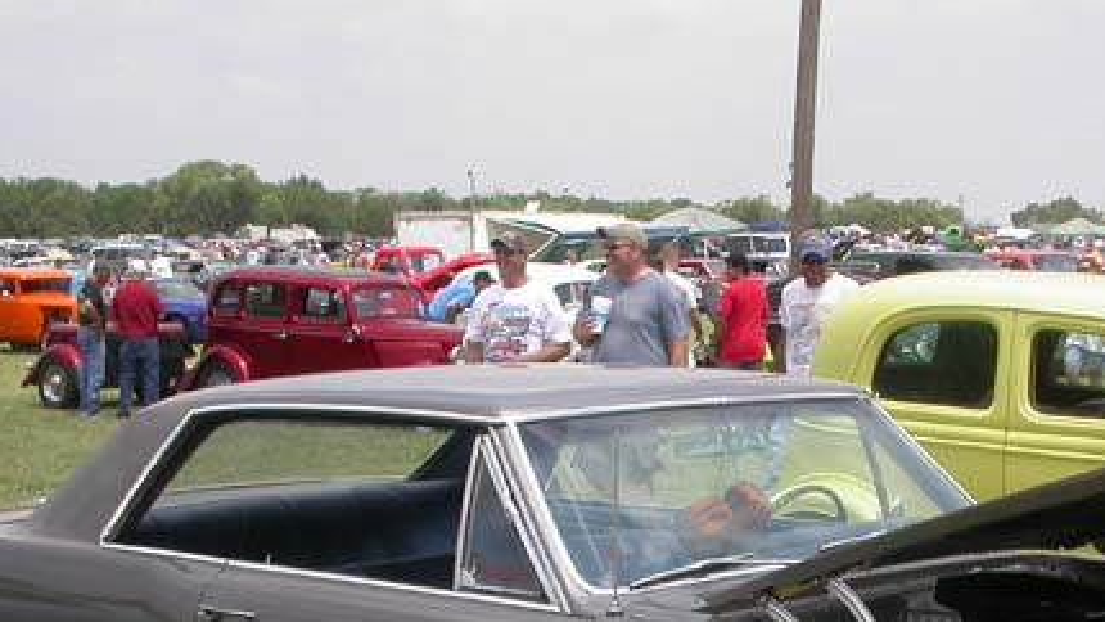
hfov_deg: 27.4
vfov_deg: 15.3
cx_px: 732
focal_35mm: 77
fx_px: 2256
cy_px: 663
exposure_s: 1/359
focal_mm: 7.85
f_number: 6.7
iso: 100
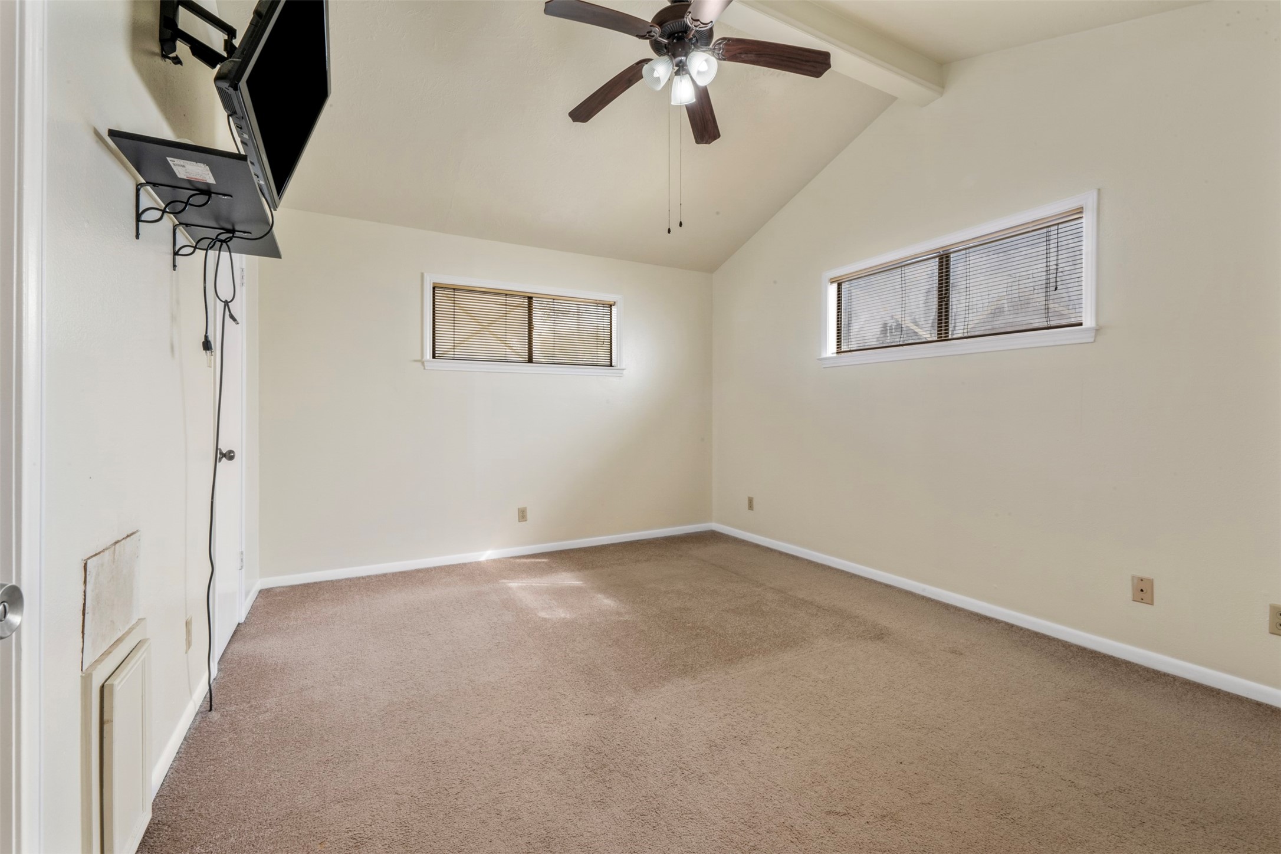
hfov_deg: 100.4
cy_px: 427
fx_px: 534
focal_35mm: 15
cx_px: 640
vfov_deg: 77.3
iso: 250
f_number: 9
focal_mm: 15
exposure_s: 1.6
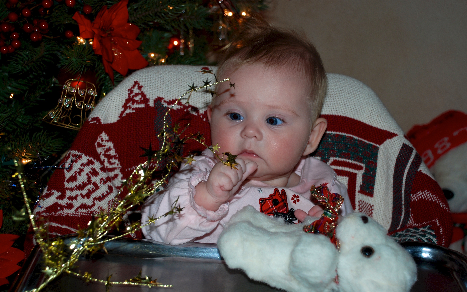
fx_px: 789
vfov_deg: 21.0
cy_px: 150
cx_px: 236
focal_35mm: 62
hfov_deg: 33.0
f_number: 4.5
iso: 200
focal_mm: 40
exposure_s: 1/60
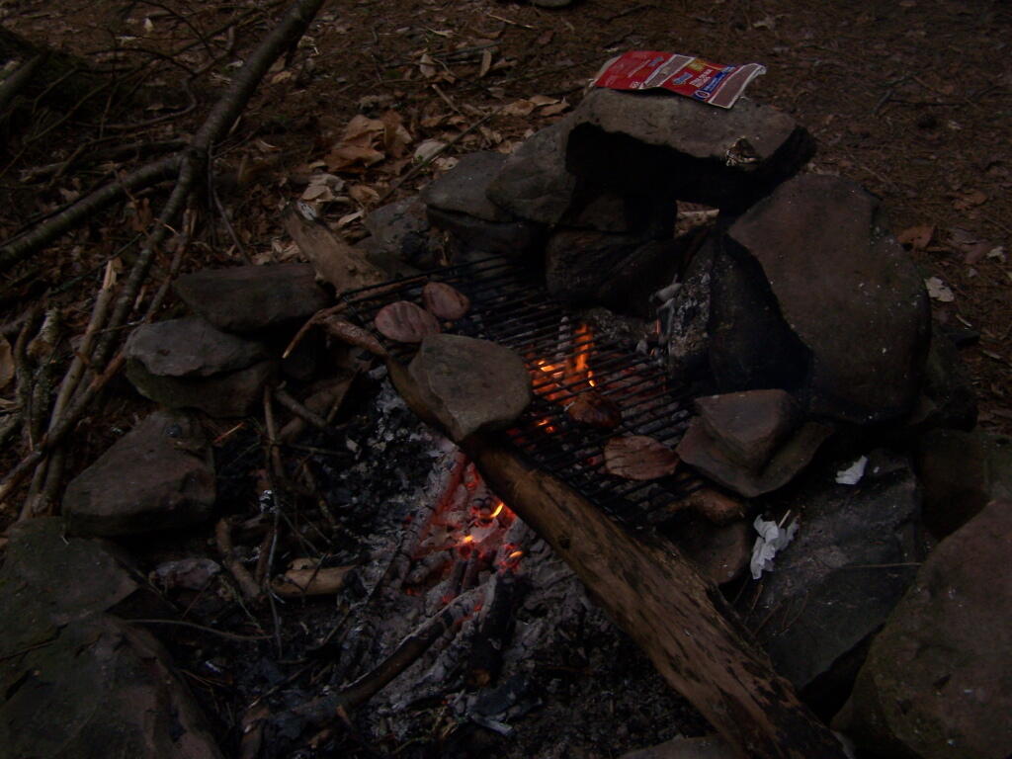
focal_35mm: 40
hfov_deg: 46.8
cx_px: 506
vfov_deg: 36.0
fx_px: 1169
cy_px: 380
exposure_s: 1/60
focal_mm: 6.7
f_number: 2.8
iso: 140
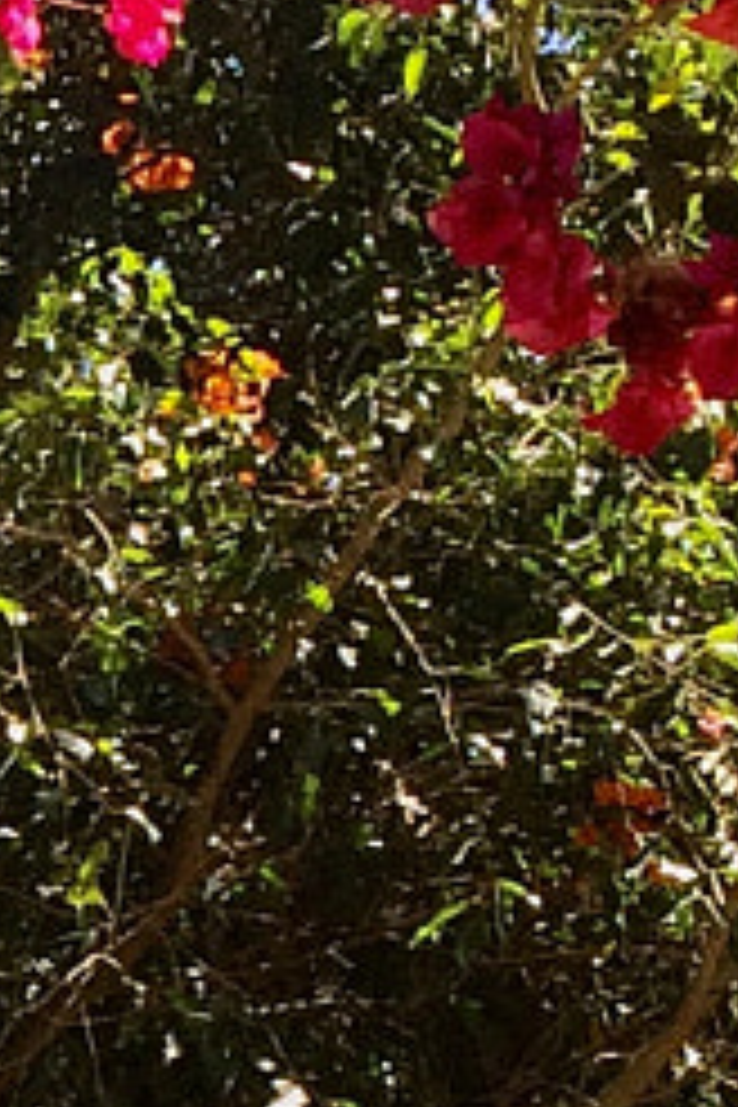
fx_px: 6027
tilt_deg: +17.4
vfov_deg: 10.4
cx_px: -1134
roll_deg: -0.5
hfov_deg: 6.6
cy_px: 1202
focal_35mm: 196
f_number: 2.2
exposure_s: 1/651
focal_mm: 4.15
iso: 32
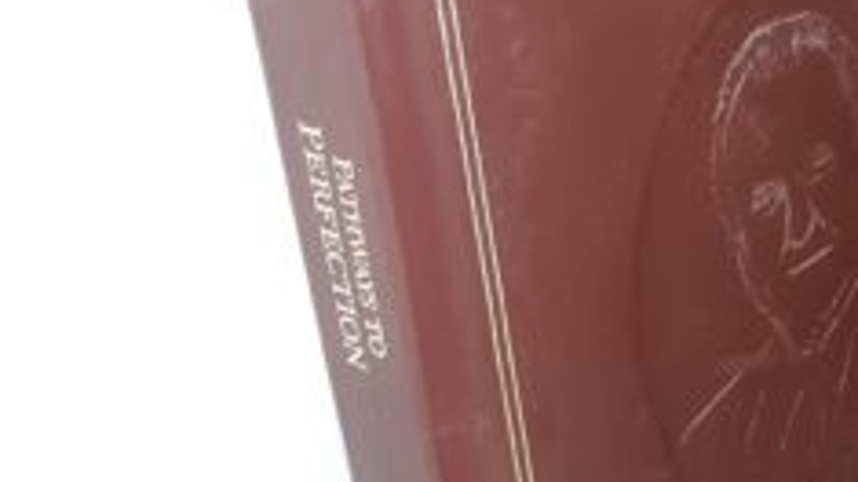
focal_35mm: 78
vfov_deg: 15.5
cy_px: 307
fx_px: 1774
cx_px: 1052
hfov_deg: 24.4
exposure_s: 1/40
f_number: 1.7
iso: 100
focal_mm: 3.7
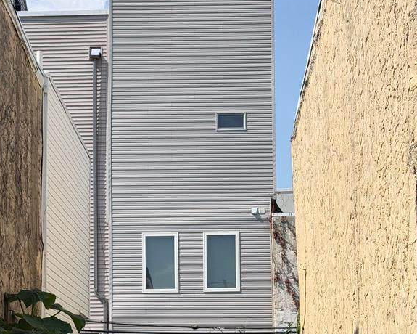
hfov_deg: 21.7
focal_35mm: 88
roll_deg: -0.3
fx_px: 1086
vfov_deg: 17.3
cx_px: 146
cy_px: 266
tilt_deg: +7.7
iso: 64
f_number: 1.78
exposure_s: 1/4587
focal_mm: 6.76
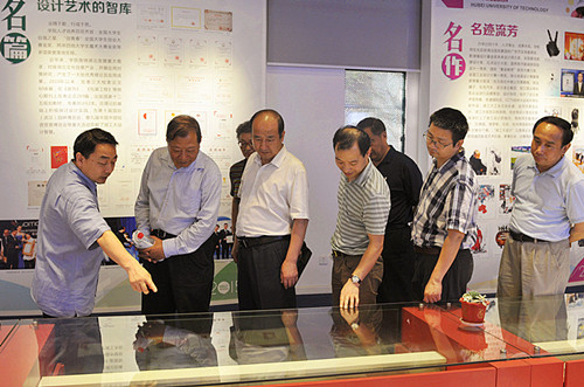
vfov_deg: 36.7
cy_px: 194
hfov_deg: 53.2
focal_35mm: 36
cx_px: 292
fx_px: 583
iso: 640
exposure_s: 1/60
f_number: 4
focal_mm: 24
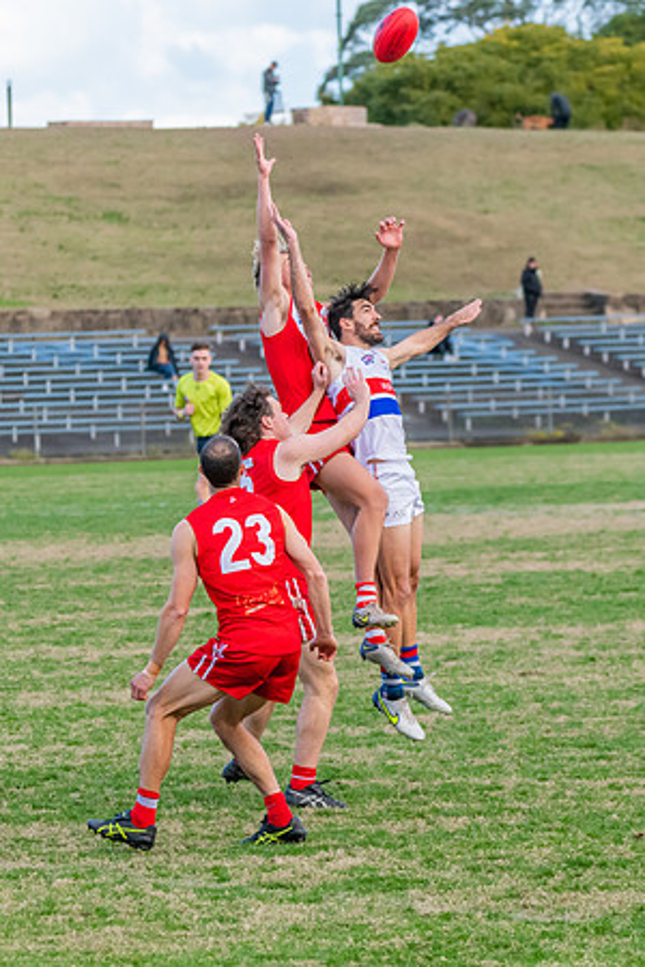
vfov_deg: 8.1
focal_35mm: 254
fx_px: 6819
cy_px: 541
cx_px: 374
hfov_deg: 5.4
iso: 1800
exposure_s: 1/1600
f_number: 5
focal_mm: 150
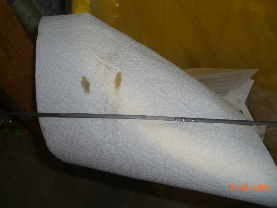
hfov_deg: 45.8
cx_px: 139
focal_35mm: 41
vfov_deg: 35.1
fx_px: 328
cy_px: 98
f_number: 2.8
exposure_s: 1/60
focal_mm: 7.9
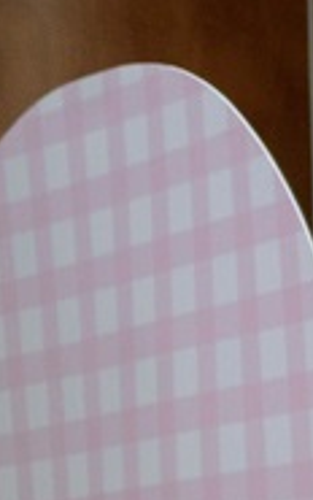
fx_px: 2410
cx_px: 1400
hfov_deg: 5.9
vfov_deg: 11.5
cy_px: 645
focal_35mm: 177
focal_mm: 28
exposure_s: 1/125
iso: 800
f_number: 3.5
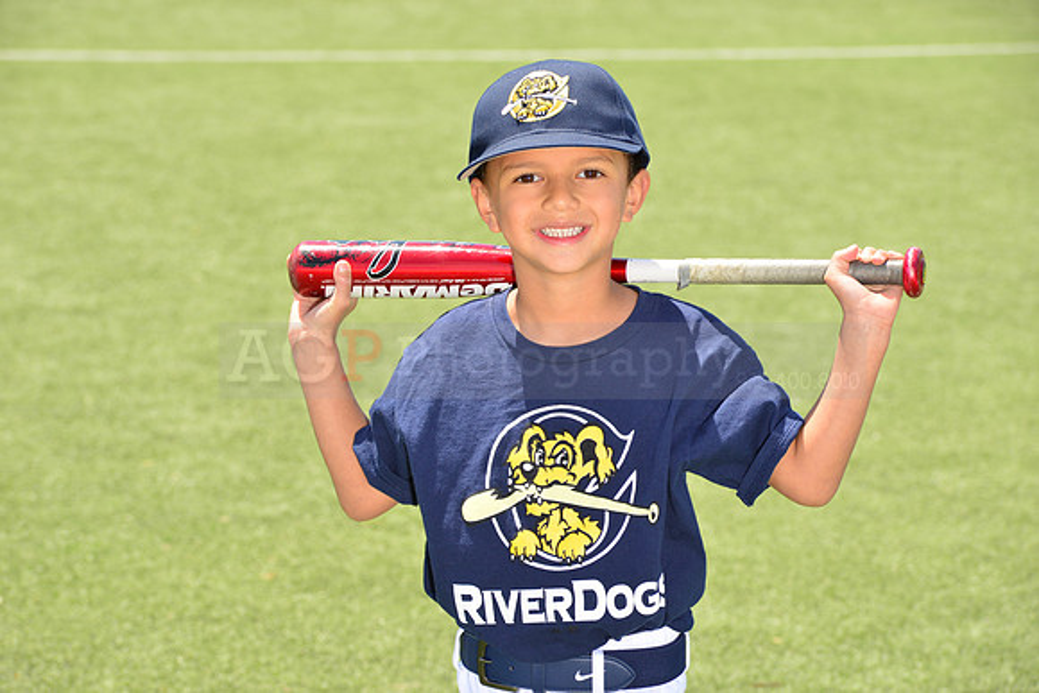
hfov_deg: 14.2
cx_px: 520
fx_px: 4186
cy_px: 346
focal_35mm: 145
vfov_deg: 9.5
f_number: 11
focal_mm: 145
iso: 250
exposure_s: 1/250
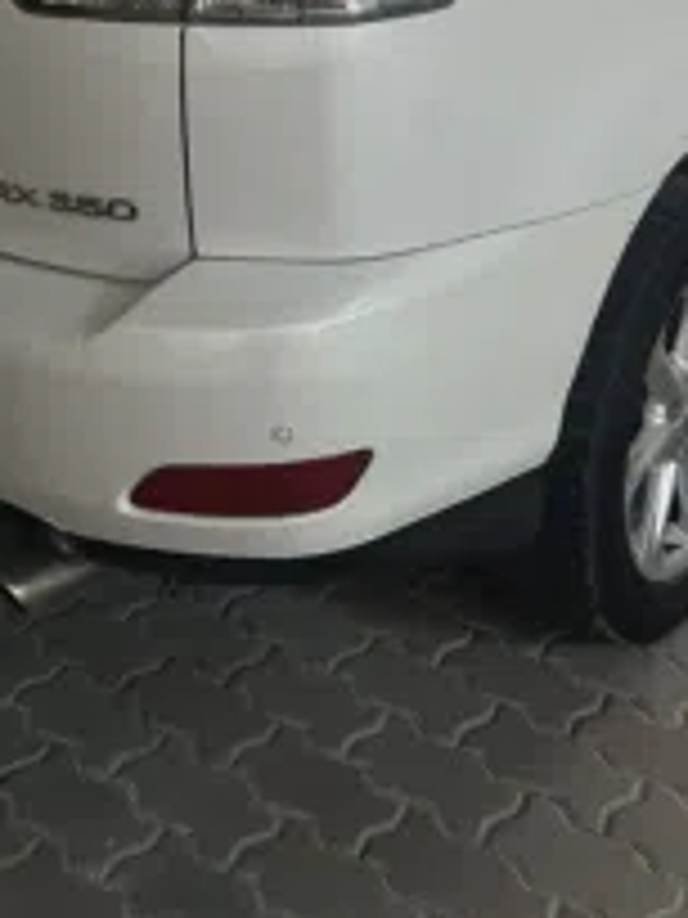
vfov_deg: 37.1
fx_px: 1246
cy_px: 45
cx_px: 328
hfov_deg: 30.9
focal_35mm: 47
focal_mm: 6.86
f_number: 1.78
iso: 800
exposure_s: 1/33
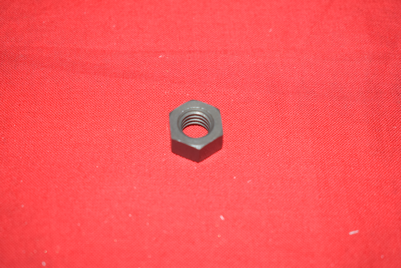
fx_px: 702
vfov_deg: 21.6
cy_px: 134
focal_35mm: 63
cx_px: 200
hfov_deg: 31.9
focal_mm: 42
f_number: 5.6
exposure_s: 1/160
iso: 1000
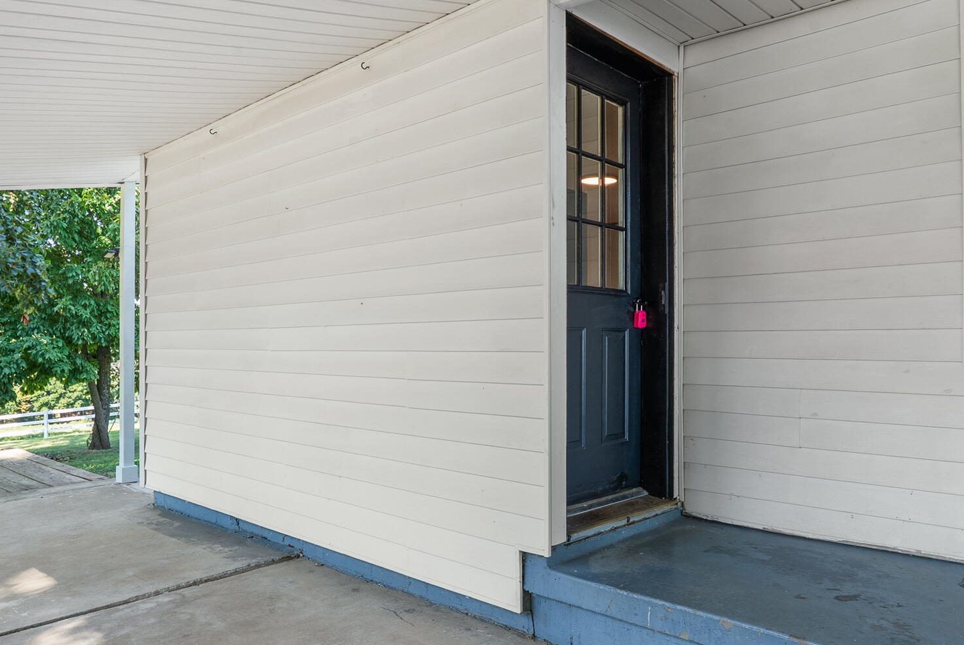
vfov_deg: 48.0
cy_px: 350
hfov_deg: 67.2
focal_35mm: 27
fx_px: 724
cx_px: 523
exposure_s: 1/50
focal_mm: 16
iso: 400
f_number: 11
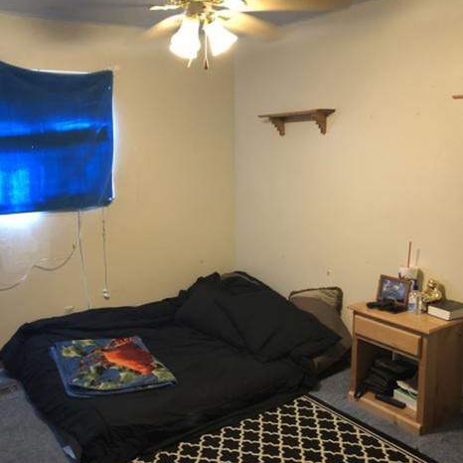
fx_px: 515
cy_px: 234
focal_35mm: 34
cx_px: 207
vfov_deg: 48.4
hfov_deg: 48.4
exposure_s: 1/15
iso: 64
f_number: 1.8
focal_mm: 3.99
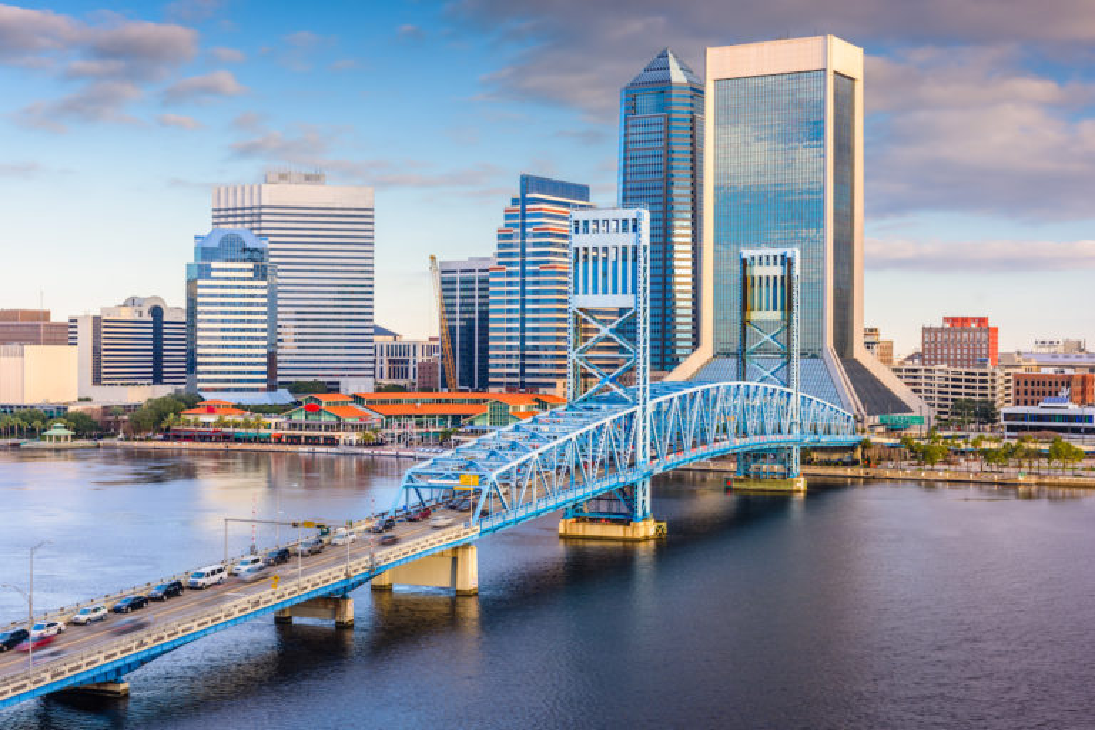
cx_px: 548
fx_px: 1582
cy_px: 365
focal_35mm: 52
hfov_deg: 38.2
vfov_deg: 26.0
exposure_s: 1/8
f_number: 11
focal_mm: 52
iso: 100
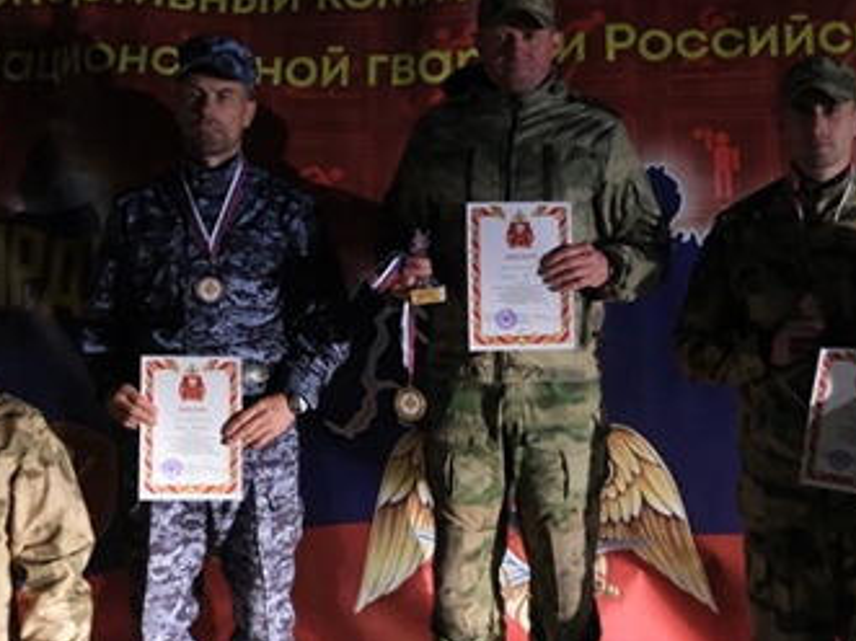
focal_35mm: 61
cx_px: 458
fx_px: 1508
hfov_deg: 31.7
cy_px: 352
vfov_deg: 24.0
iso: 6400
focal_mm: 18.4
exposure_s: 1/40
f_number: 4
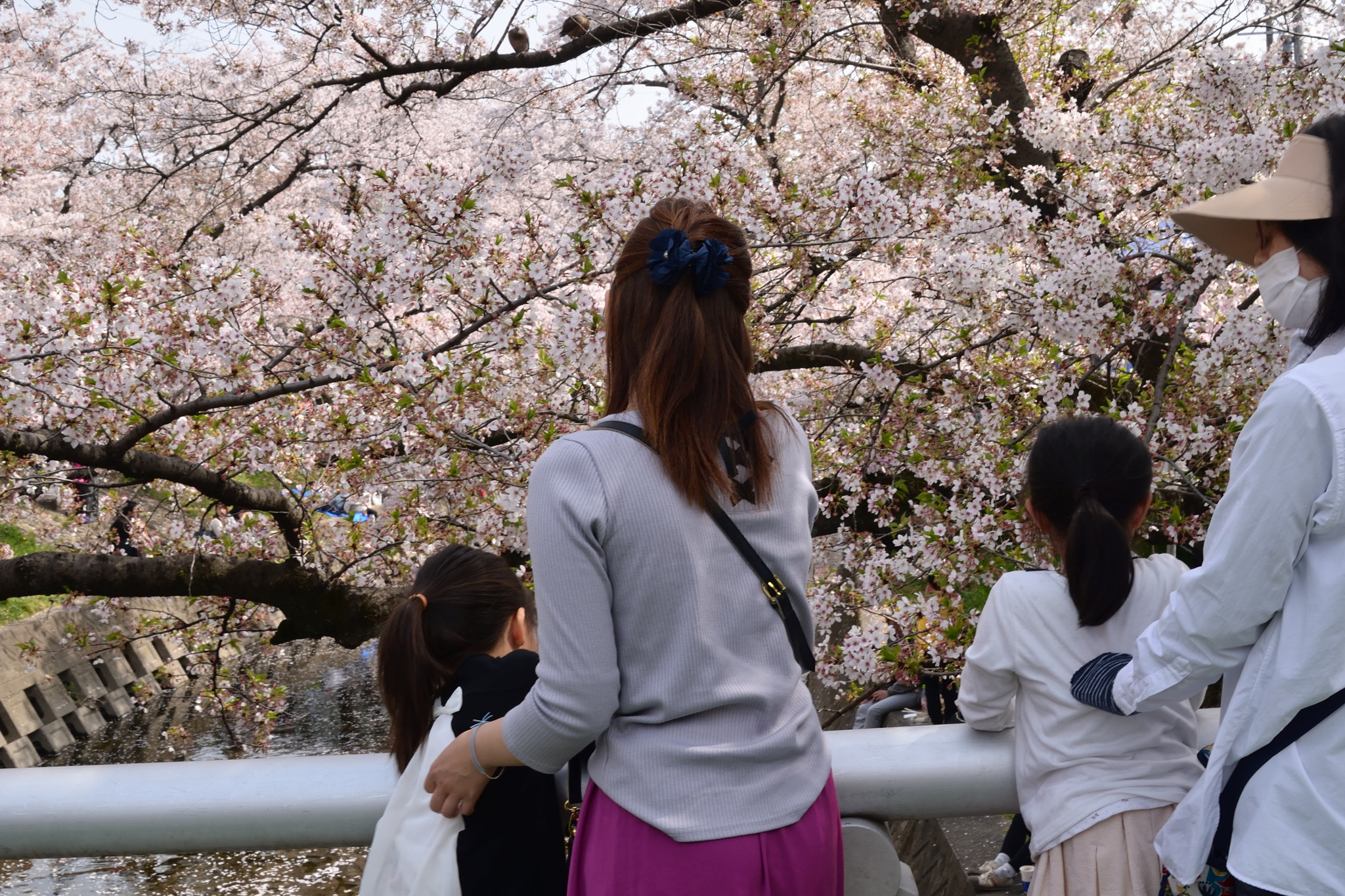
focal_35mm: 42
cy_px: 448
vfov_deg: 31.9
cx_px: 672
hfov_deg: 46.4
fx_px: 1569
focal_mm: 28
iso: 100
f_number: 11
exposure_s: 1/50
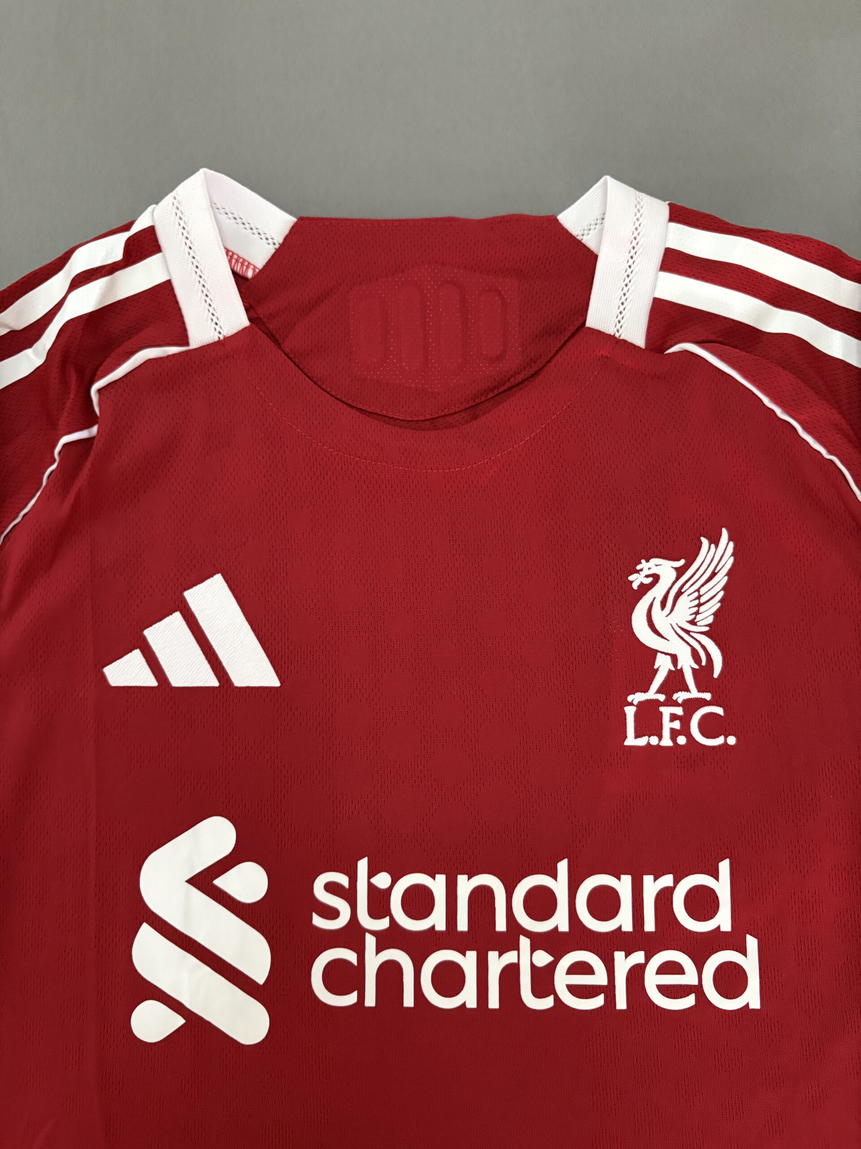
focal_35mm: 26
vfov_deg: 67.3
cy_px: 574
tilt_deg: -84.4
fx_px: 862
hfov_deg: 53.1
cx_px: 430
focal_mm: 5.96
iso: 500
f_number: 1.6
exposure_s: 1/25
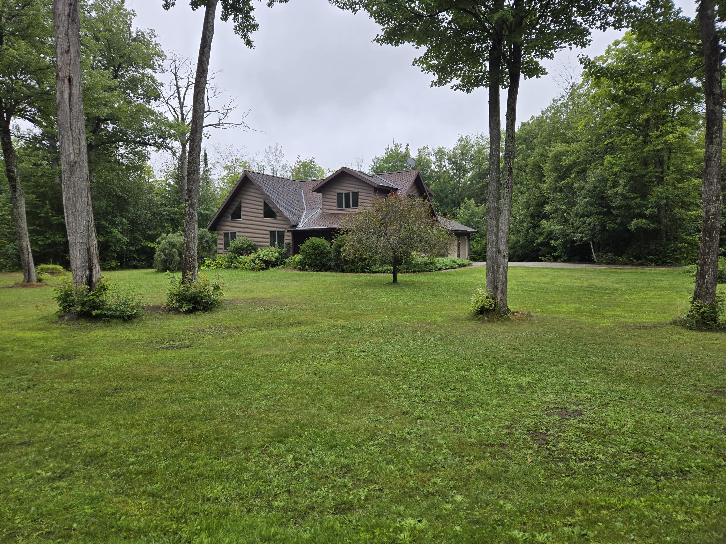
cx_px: 363
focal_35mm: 23
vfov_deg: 58.9
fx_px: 482
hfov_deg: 73.9
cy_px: 272
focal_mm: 5.4
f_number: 1.8
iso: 25
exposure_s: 1/563
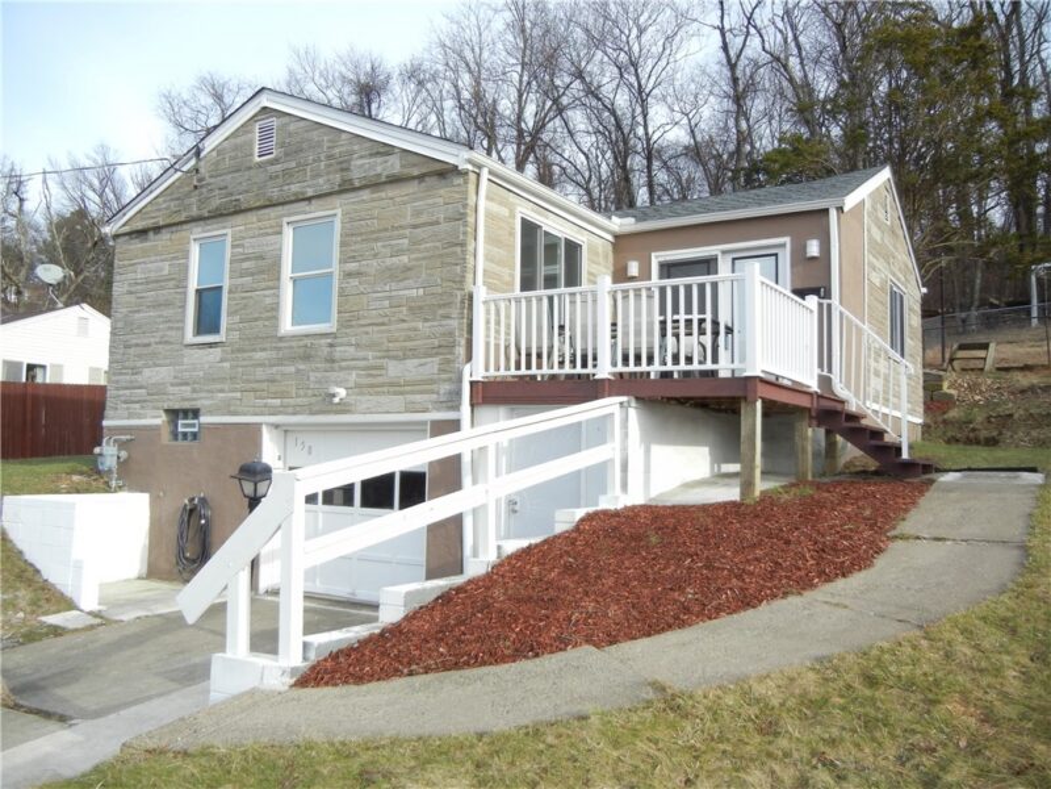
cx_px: 526
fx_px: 911
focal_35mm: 30
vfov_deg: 46.8
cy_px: 394
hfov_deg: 60.0
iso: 160
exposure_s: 1/465
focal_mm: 5.4
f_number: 3.5
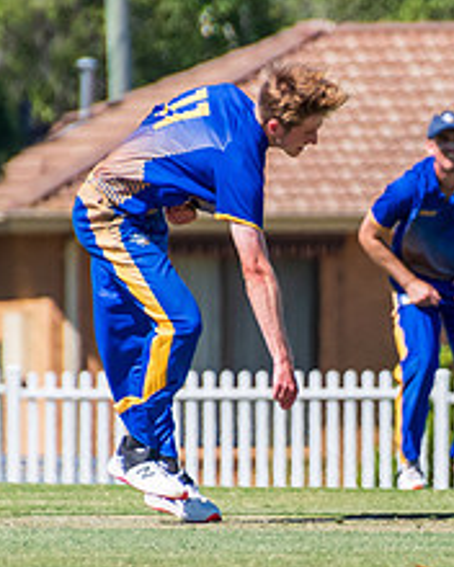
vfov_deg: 1.1
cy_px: 289
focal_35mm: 1779
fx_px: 29880
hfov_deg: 0.9
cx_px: 418
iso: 320
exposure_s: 1/1600
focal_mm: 400
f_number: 7.1
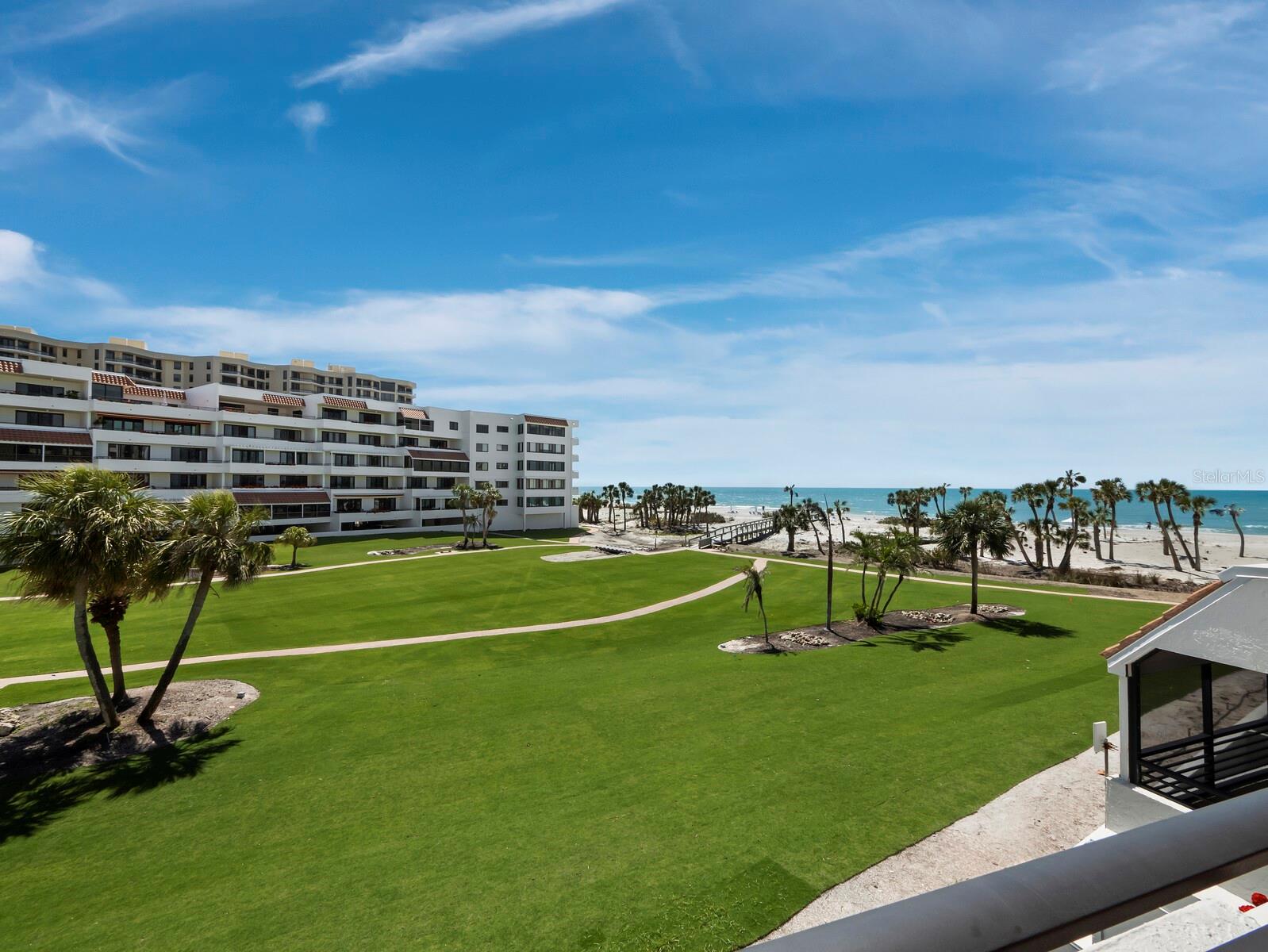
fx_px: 513
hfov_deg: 102.0
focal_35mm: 14
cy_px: 476
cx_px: 634
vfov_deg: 85.7
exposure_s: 1/320
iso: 400
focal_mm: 7
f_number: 11
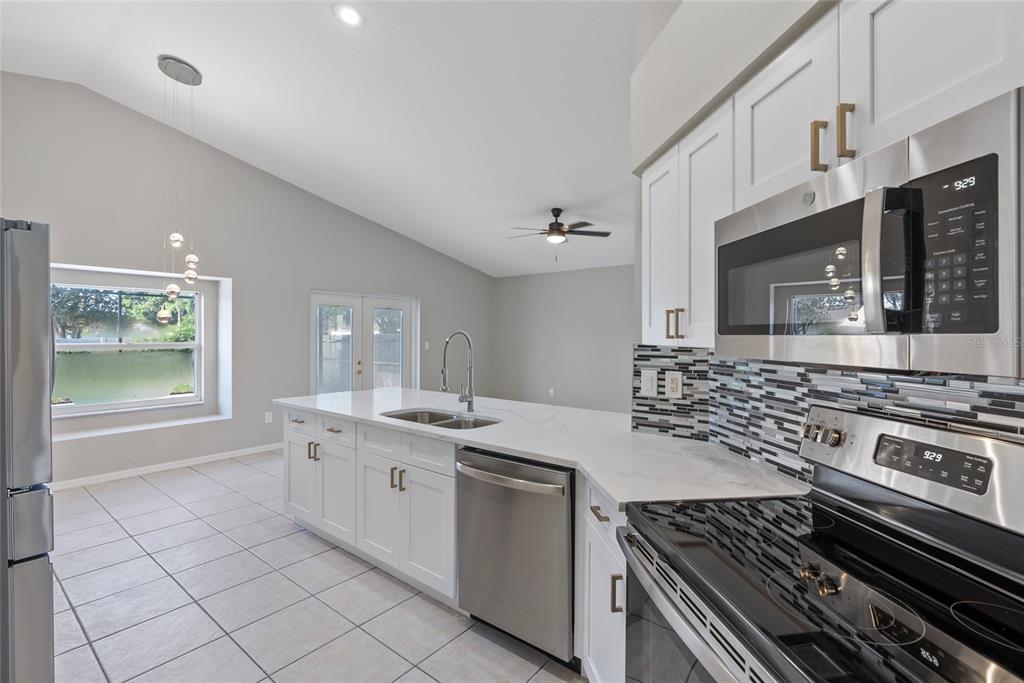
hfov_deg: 96.7
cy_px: 342
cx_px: 512
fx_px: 455
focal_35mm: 16
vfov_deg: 73.8
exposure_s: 1/1.25
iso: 100
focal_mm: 16
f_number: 8
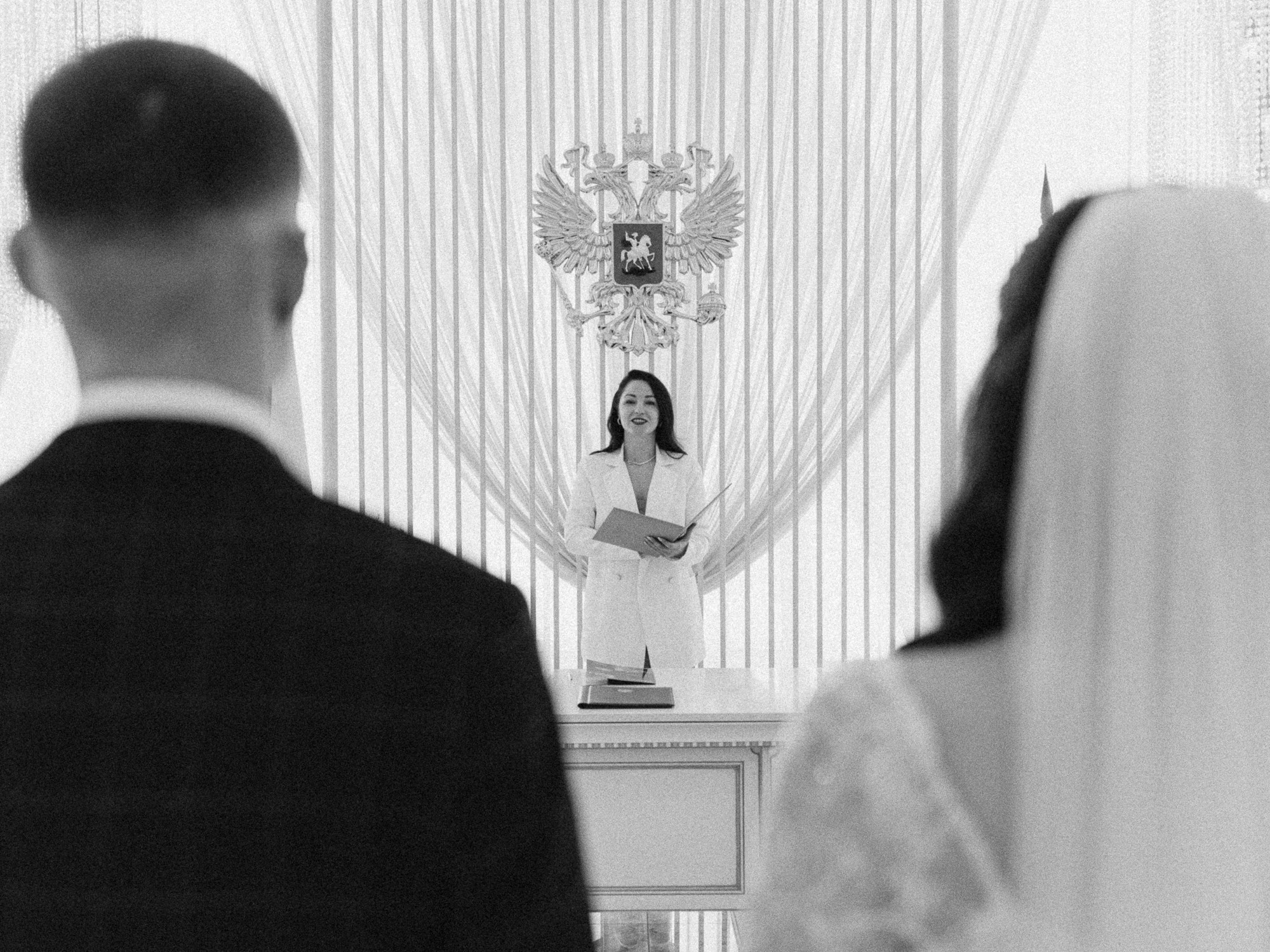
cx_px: 632
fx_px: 1762
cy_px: 474
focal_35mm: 48
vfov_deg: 30.3
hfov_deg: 39.6
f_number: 2.8
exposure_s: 1/250
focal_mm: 44
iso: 200
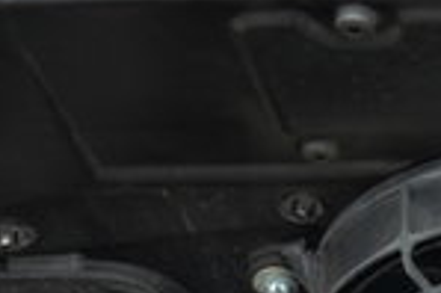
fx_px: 2369
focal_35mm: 194
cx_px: 802
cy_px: 700
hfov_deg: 10.0
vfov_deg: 6.7
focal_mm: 25
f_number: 5.6
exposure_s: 1/125
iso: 500
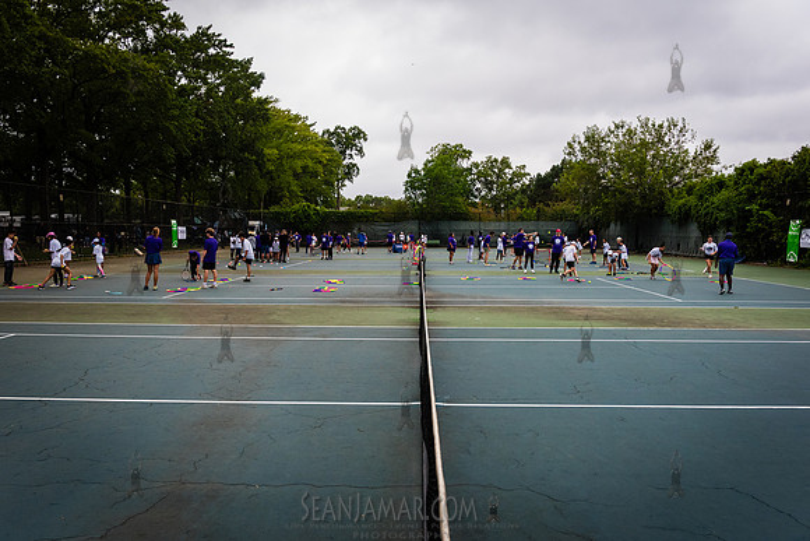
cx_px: 405
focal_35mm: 31
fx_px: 704
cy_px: 270
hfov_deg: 59.8
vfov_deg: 42.0
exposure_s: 1/2500
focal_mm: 31
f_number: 5
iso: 1600
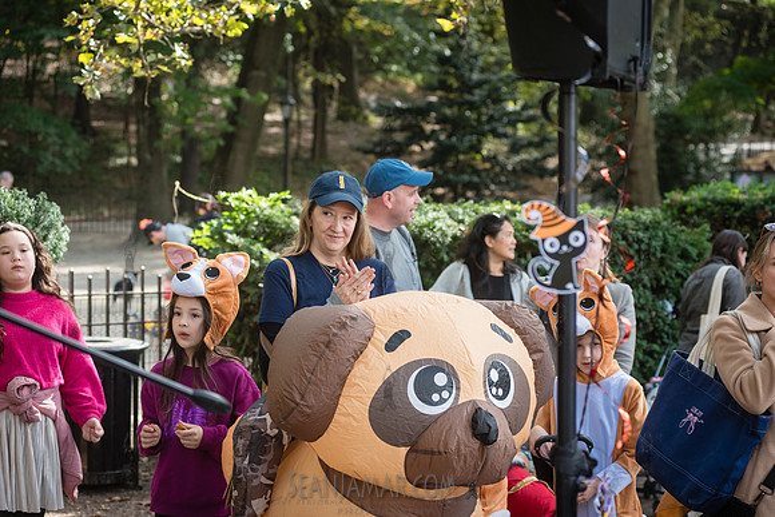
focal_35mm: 80
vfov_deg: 17.1
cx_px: 388
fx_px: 1723
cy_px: 258
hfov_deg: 25.4
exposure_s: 1/500
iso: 1000
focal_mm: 80
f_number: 4.5
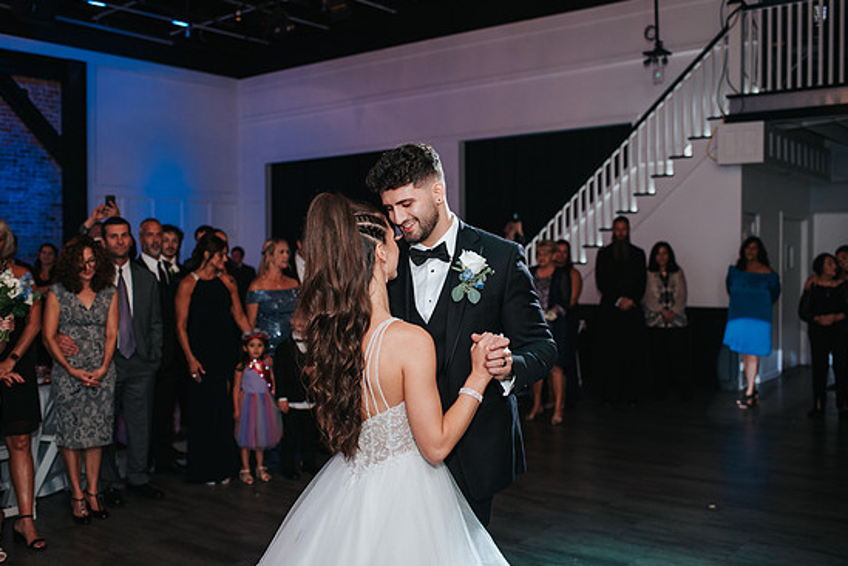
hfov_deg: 51.9
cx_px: 408
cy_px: 287
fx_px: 871
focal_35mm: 37
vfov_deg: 35.9
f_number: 2.8
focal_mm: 35
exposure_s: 1/200
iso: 1000
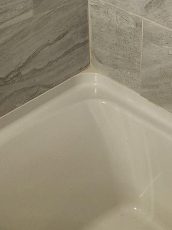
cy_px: -39
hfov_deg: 21.9
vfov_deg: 27.1
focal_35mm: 64
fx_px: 424
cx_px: 180
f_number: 1.8
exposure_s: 1/120
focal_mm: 6.4
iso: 160
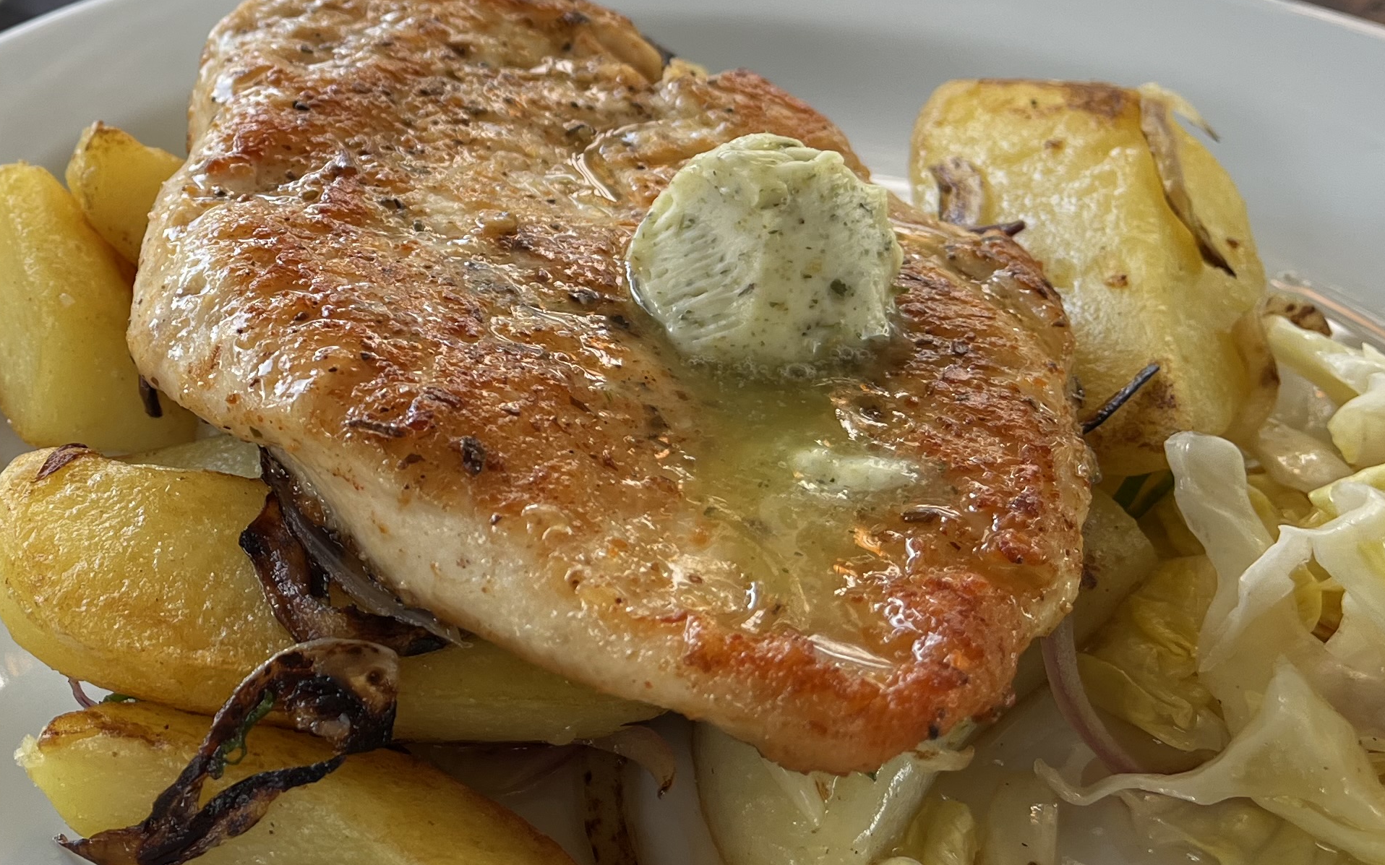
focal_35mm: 58
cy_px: 44
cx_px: 117
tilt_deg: -26.6
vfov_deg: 21.7
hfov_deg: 33.1
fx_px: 2189
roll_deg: +0.3
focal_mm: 5.1
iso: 40
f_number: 1.6
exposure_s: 1/224
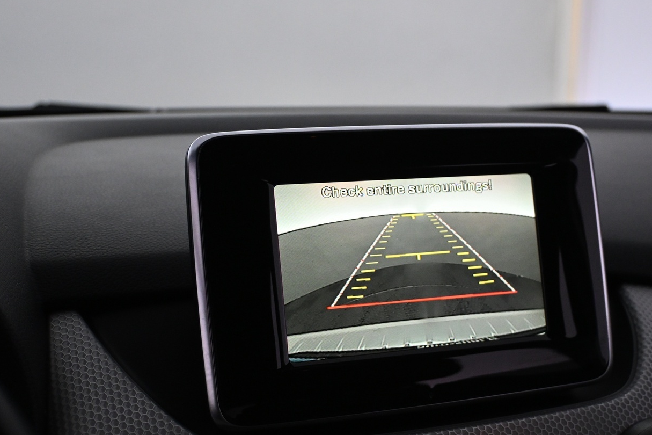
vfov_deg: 22.6
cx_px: 403
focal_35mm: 60
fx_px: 1087
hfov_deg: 33.3
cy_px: 246
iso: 1800
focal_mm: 30
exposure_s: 1/125
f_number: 4.8
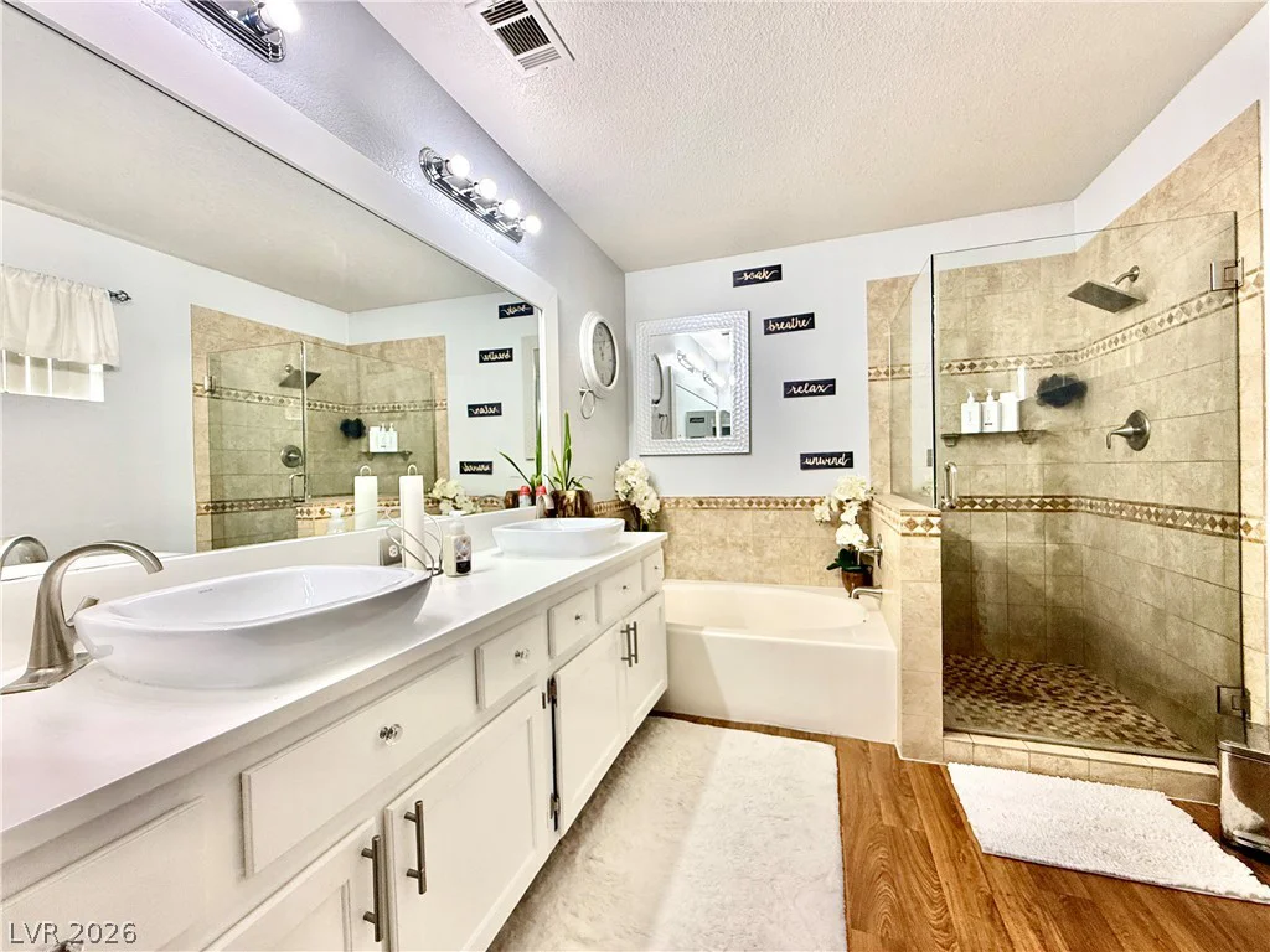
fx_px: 514
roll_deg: +0.8
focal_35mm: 14
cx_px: 635
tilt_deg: -0.2
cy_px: 476
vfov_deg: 85.7
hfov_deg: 102.1
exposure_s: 1/120
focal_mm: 2.22
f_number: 2.2
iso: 100
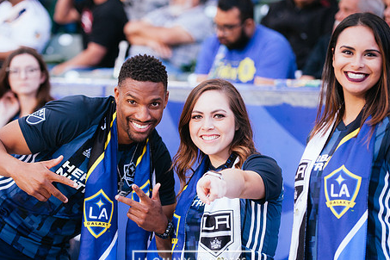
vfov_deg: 8.6
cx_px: 193
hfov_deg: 12.8
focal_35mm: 160
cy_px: 133
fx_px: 1733
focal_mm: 125
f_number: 2.8
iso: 1600
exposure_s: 1/500
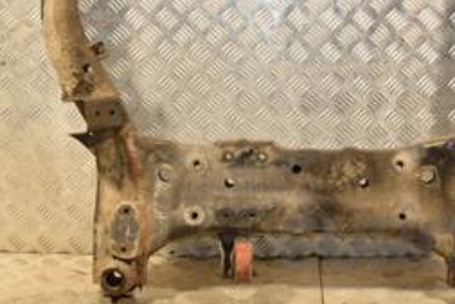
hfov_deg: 31.4
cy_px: 5
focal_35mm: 64
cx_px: 248
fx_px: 809
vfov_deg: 20.6
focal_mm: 18
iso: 800
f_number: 5
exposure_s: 1/200
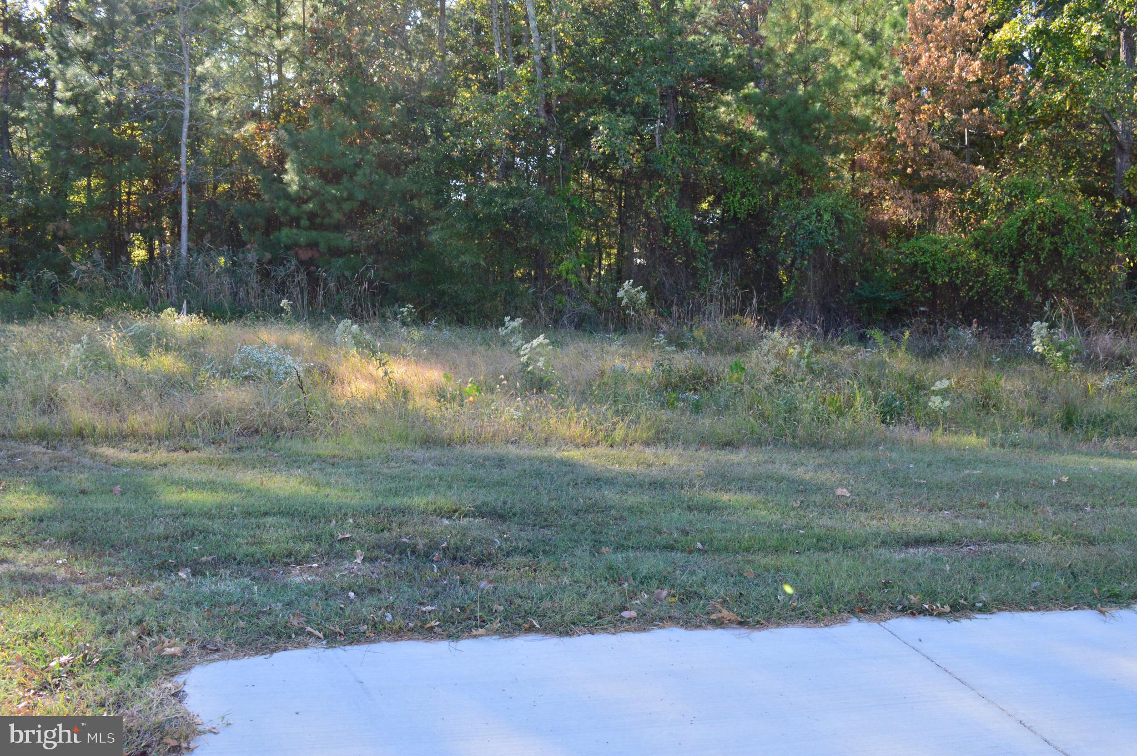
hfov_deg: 57.3
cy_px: 378
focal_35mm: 33
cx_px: 568
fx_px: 1041
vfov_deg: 39.9
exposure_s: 1/100
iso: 400
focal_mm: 22
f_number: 9
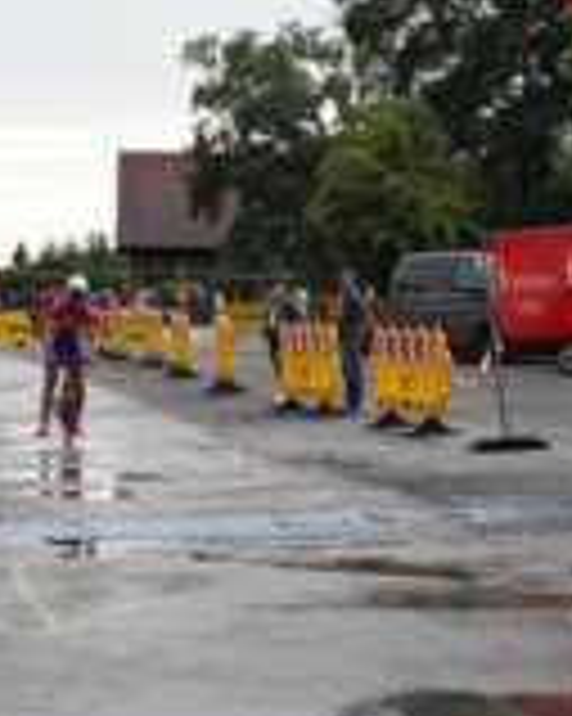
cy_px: 376
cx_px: 342
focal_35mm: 92
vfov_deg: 20.8
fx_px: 1949
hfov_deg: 16.7
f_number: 6.3
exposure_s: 1/640
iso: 1600
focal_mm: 26
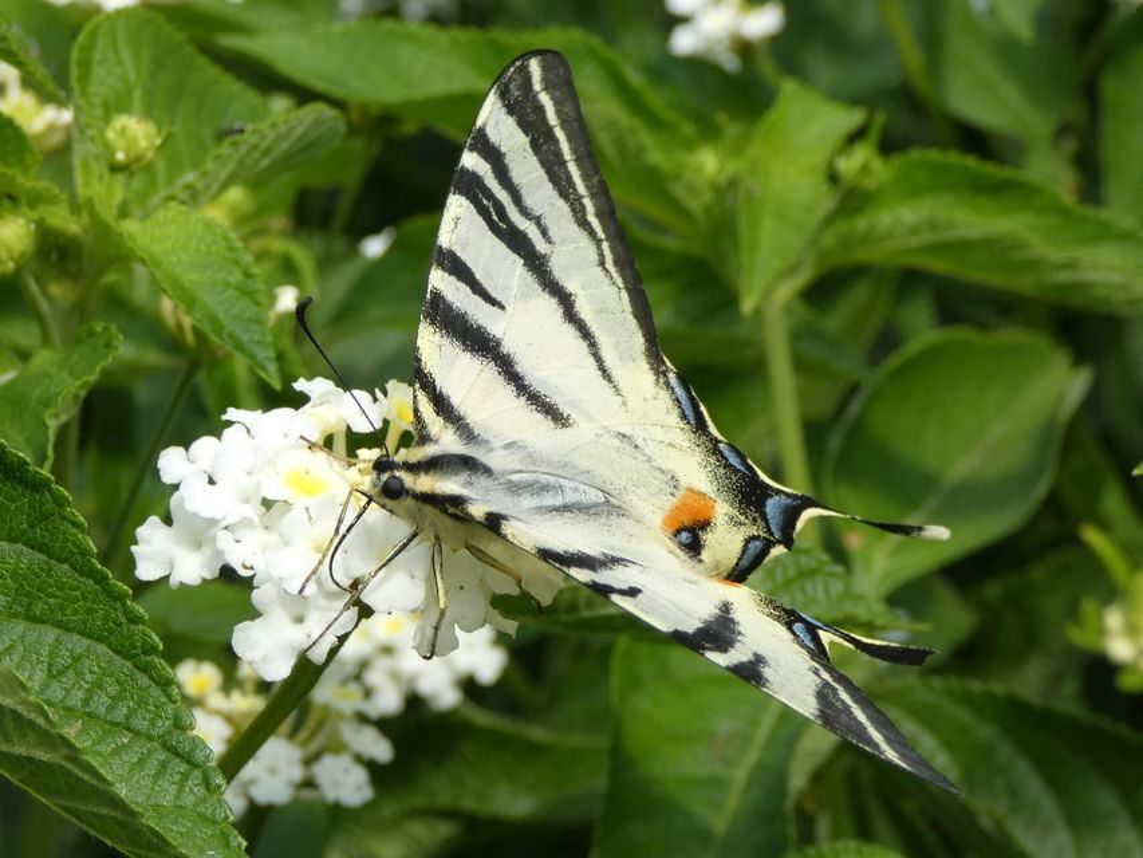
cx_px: 572
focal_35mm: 70
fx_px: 2312
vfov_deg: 21.0
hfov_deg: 27.8
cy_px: 429
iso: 80
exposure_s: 1/160
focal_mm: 12.5
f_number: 4.3
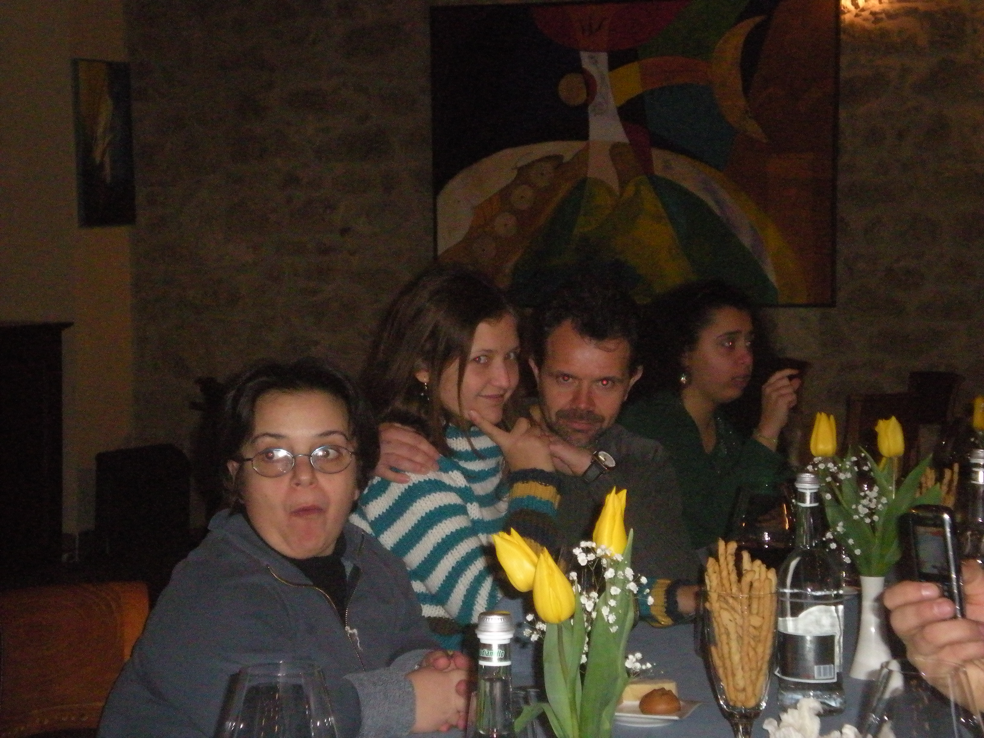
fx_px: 2473
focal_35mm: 87
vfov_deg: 17.0
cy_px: 369
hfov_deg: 22.5
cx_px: 492
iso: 800
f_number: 5.1
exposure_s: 1/125
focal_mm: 14.3
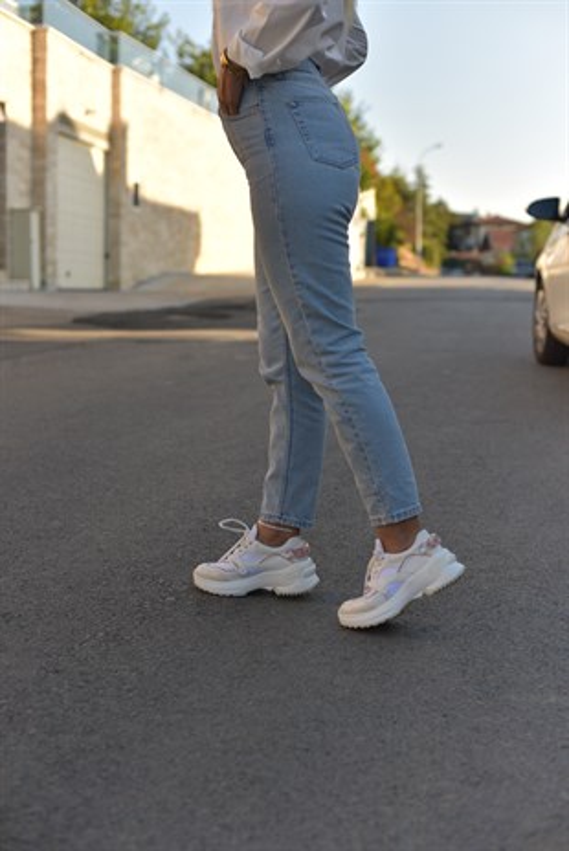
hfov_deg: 27.0
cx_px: 284
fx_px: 1184
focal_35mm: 50
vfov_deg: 39.6
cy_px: 426
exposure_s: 1/8000
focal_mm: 50
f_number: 3.2
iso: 1000
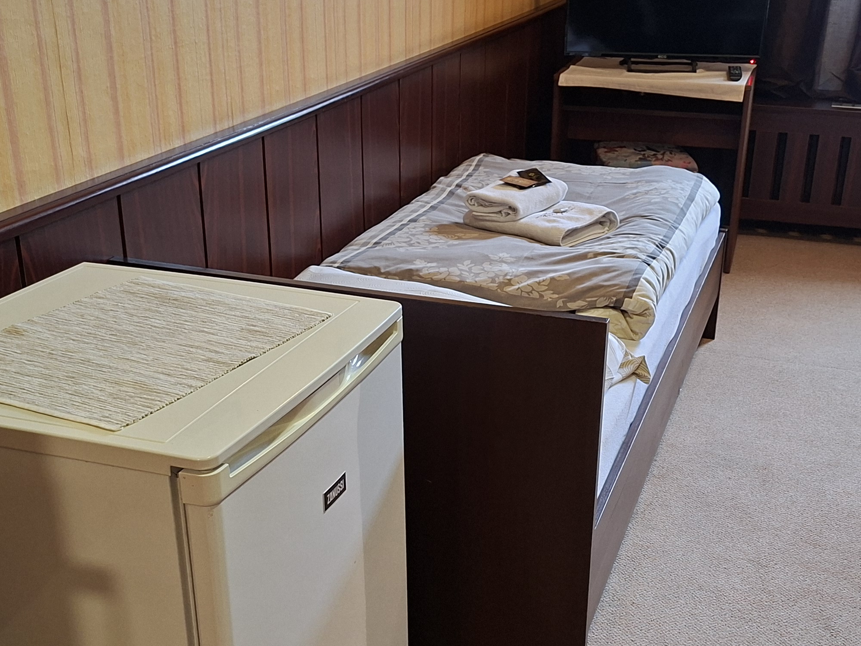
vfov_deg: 31.4
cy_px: 409
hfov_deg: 41.2
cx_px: 482
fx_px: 1144
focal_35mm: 46
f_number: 1.8
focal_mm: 5.54
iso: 200
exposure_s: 1/50
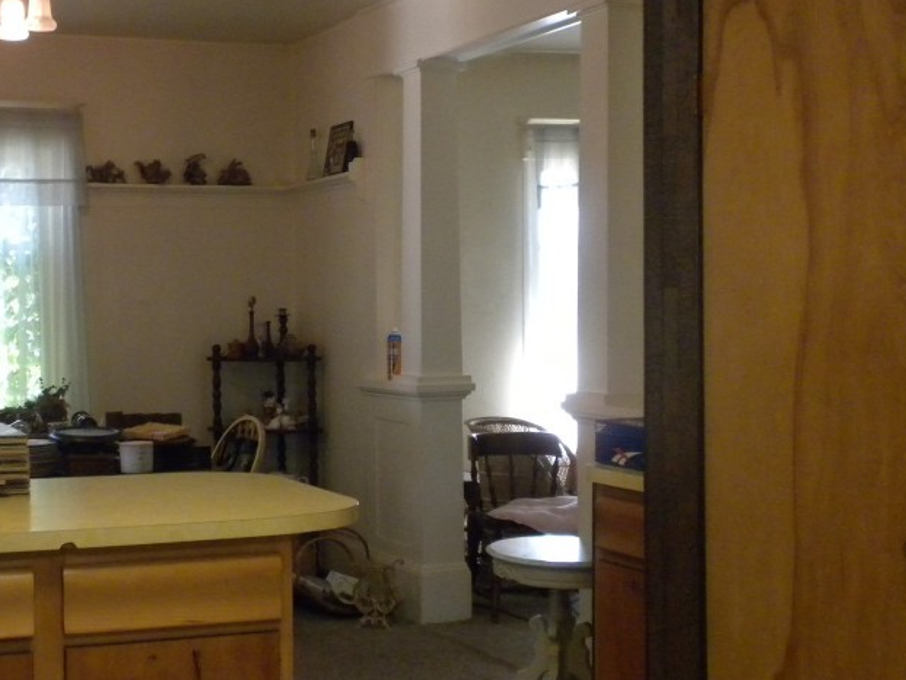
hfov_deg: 31.2
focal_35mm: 61
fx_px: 1597
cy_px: 341
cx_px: 251
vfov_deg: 24.0
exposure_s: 1/76
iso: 400
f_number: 3.5
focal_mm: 6.6
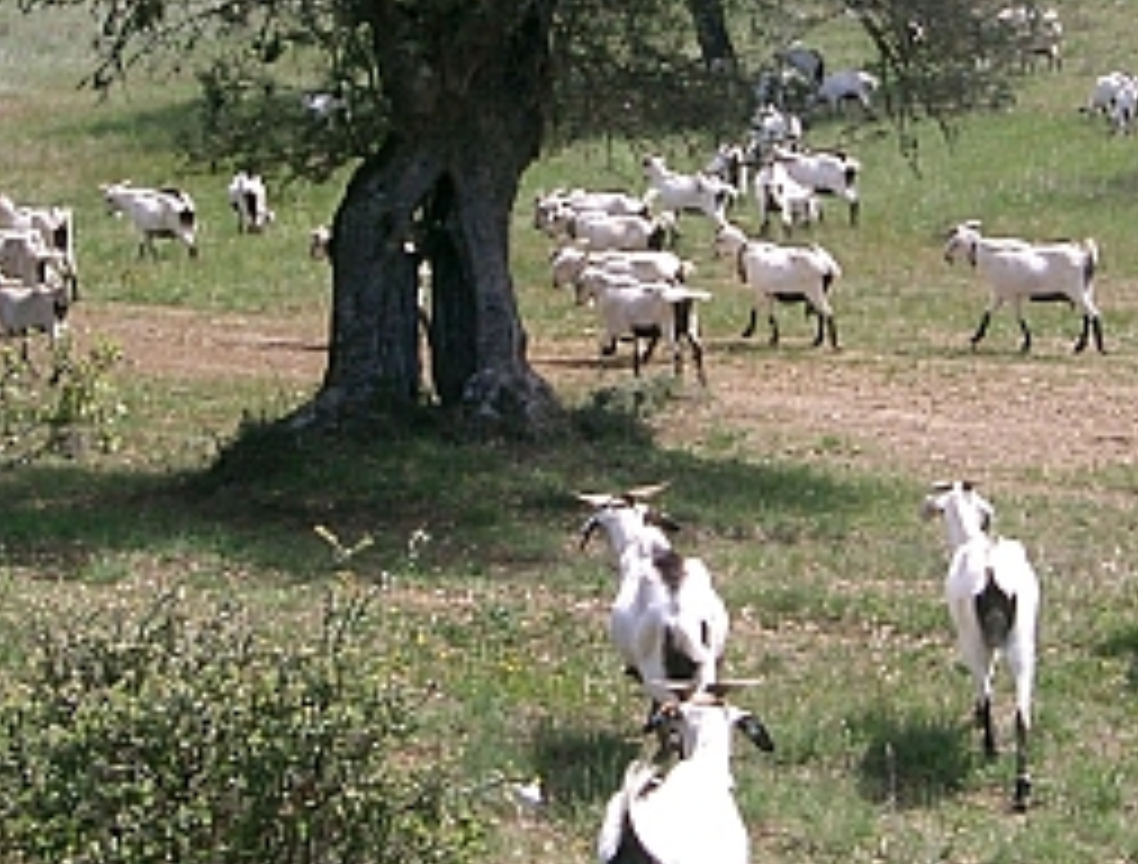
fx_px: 2542
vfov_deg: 19.3
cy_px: 374
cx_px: 265
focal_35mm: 77
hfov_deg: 24.9
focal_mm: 8
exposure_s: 1/400
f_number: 4.8
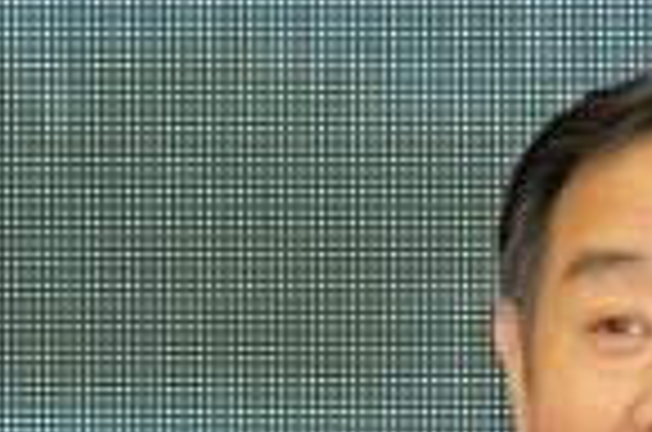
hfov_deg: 4.1
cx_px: 652
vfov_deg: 2.7
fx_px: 9000
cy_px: 477
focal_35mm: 498
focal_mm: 80
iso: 400
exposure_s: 1/60
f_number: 4.5
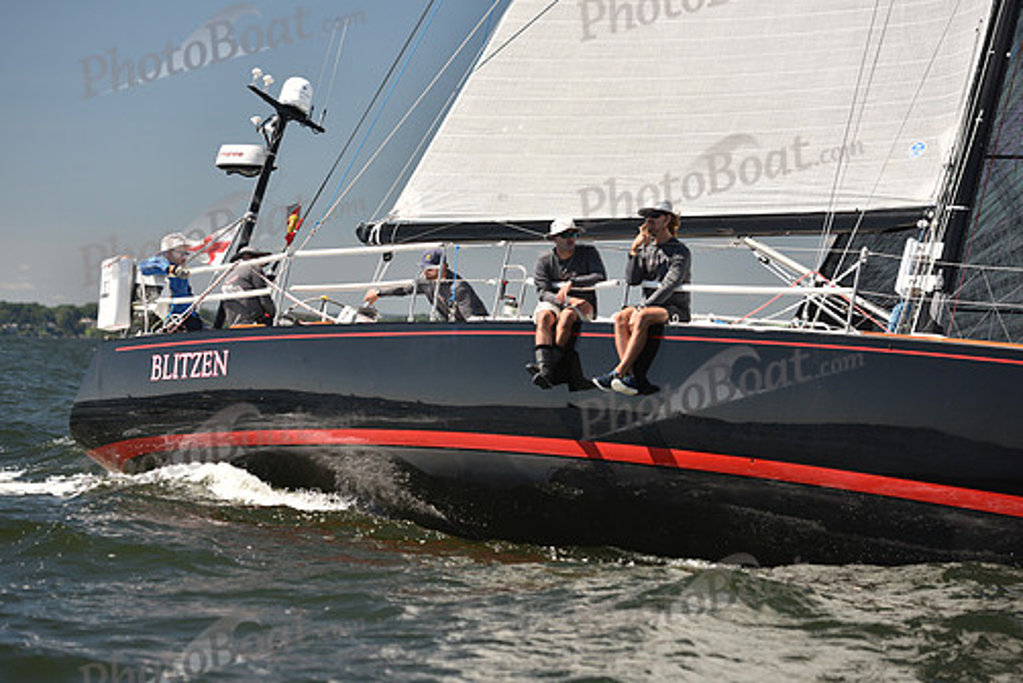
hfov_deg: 15.3
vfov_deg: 10.2
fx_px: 3809
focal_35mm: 134
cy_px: 311
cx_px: 473
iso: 250
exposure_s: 1/1000
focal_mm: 116
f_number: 3.5
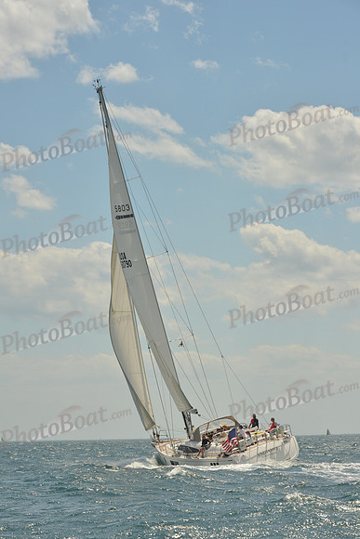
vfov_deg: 20.8
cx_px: 180
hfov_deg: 14.0
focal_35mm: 98
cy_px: 270
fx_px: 1469
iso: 400
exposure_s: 1/800
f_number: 9
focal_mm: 98
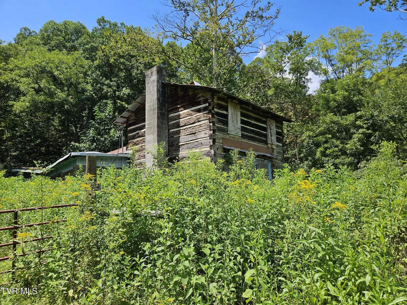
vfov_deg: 58.9
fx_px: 270
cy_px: 152
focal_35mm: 23
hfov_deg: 73.9
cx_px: 204
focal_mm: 5.4
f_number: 1.8
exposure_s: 1/1325
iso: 25
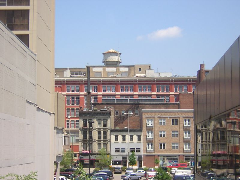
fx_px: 562
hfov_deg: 24.1
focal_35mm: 81
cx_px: 120
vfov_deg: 18.2
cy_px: 90
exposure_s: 1/195
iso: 100
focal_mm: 10.6
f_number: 4
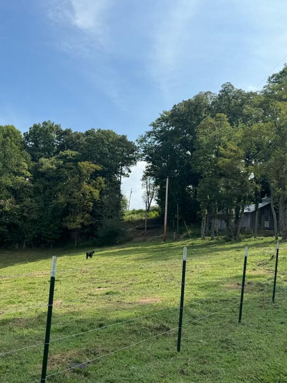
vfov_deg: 55.4
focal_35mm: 33
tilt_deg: +6.0
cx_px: 30
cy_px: 187
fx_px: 365
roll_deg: -7.8
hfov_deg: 39.9
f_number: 1.78
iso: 80
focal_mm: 6.76
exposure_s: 1/4049
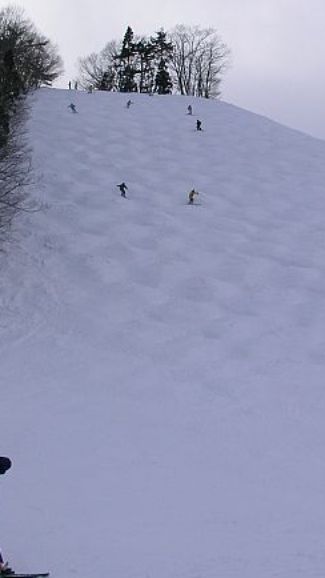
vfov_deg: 34.3
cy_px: 233
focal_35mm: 61
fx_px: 935
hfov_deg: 19.7
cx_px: 216
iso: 50
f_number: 4
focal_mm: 5.8
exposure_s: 1/1000
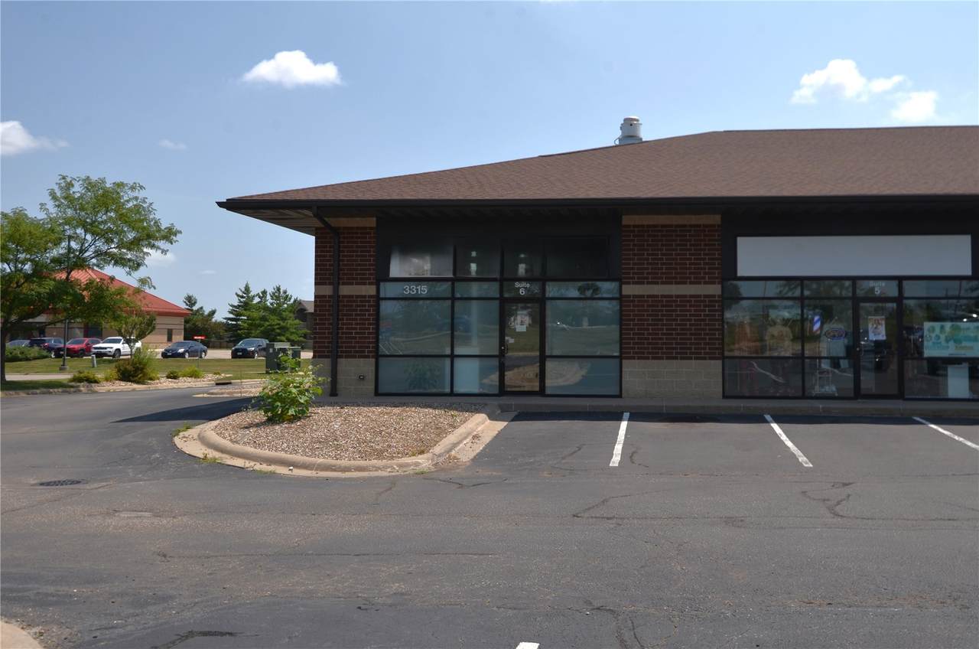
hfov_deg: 53.2
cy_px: 324
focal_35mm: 36
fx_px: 977
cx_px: 490
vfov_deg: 36.7
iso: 100
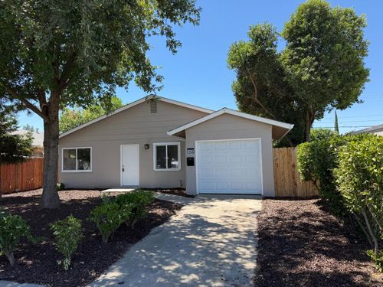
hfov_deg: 71.6
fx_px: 266
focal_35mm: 24
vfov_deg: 56.8
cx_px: 192
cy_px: 144
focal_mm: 6.76
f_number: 1.78
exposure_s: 1/1770
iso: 80
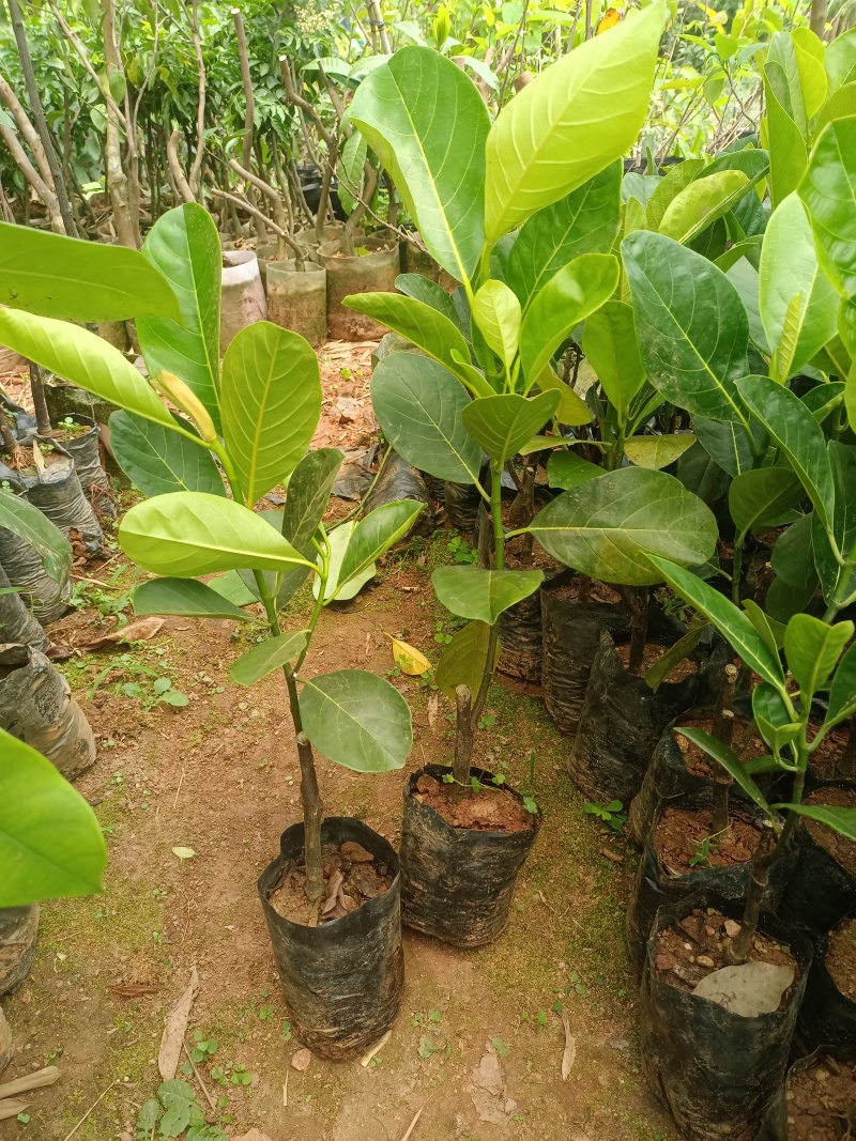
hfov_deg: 54.9
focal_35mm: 25
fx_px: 824
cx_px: 428
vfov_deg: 69.4
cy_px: 570
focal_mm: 4.71
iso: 160
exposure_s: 1/100
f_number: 1.79
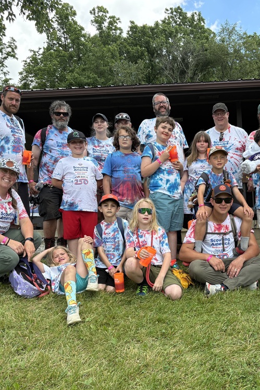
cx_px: 183
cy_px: 197
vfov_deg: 51.9
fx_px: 401
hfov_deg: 35.4
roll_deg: +3.3
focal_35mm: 37
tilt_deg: +4.6
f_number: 1.6
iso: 50
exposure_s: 1/641
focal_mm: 5.96
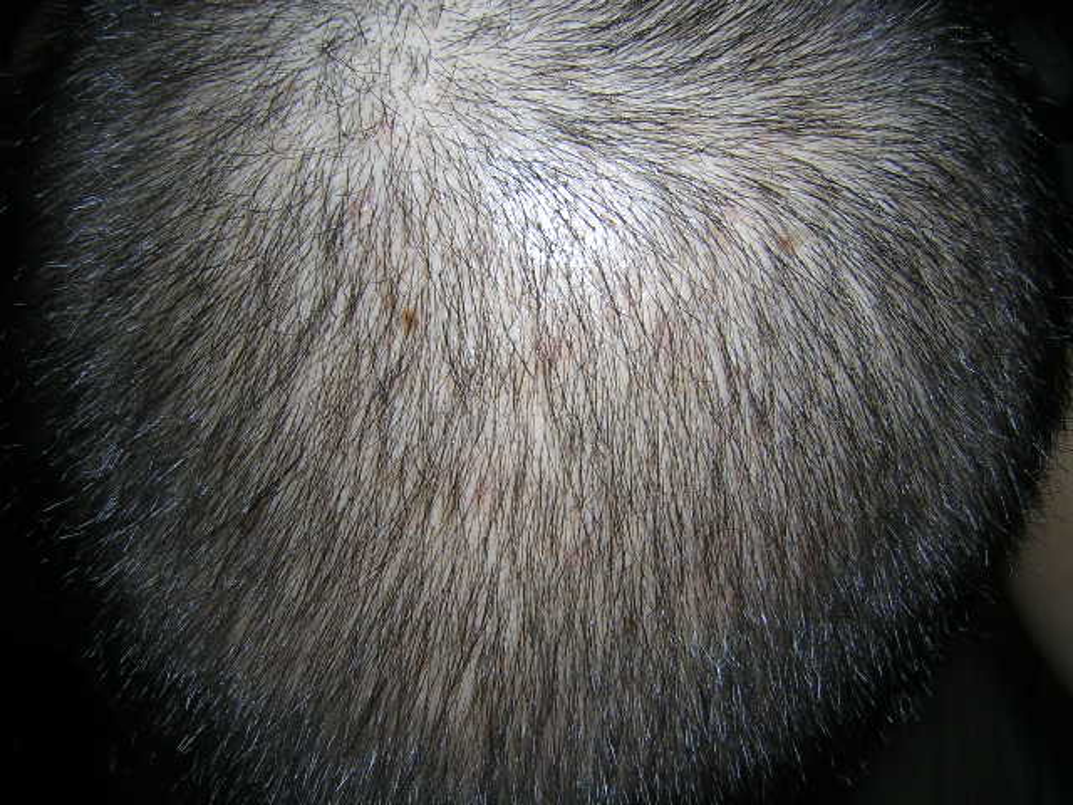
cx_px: 536
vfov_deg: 39.7
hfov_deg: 51.4
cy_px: 402
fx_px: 1116
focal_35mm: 36
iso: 100
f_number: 5.2
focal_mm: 4.7
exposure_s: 1/60.1
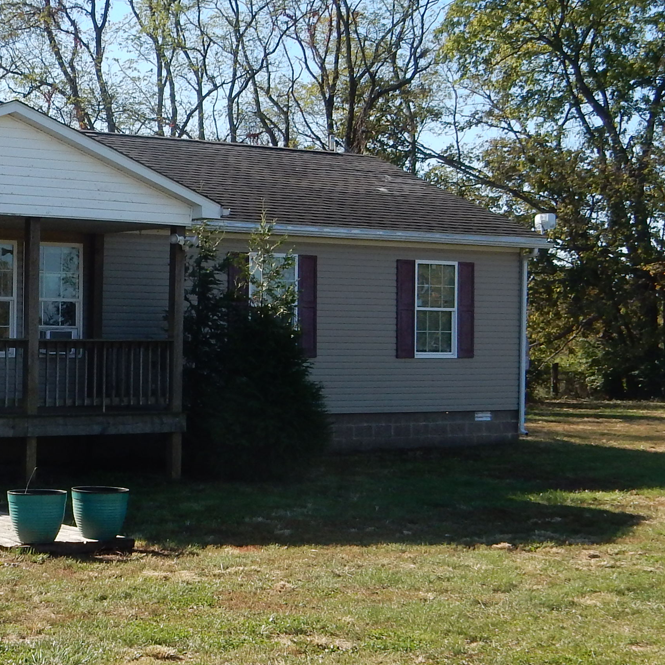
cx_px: 34
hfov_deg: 23.2
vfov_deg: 24.0
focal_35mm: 72
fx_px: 1565
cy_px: 315
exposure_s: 1/800
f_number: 4
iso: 125
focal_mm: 5.4
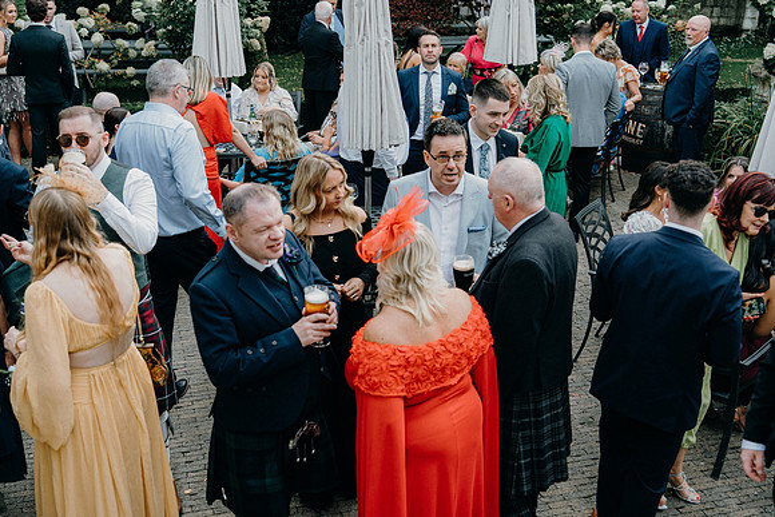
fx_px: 947
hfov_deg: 44.5
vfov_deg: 30.5
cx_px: 388
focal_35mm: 44
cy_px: 258
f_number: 3.5
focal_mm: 44
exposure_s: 1/200
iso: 125
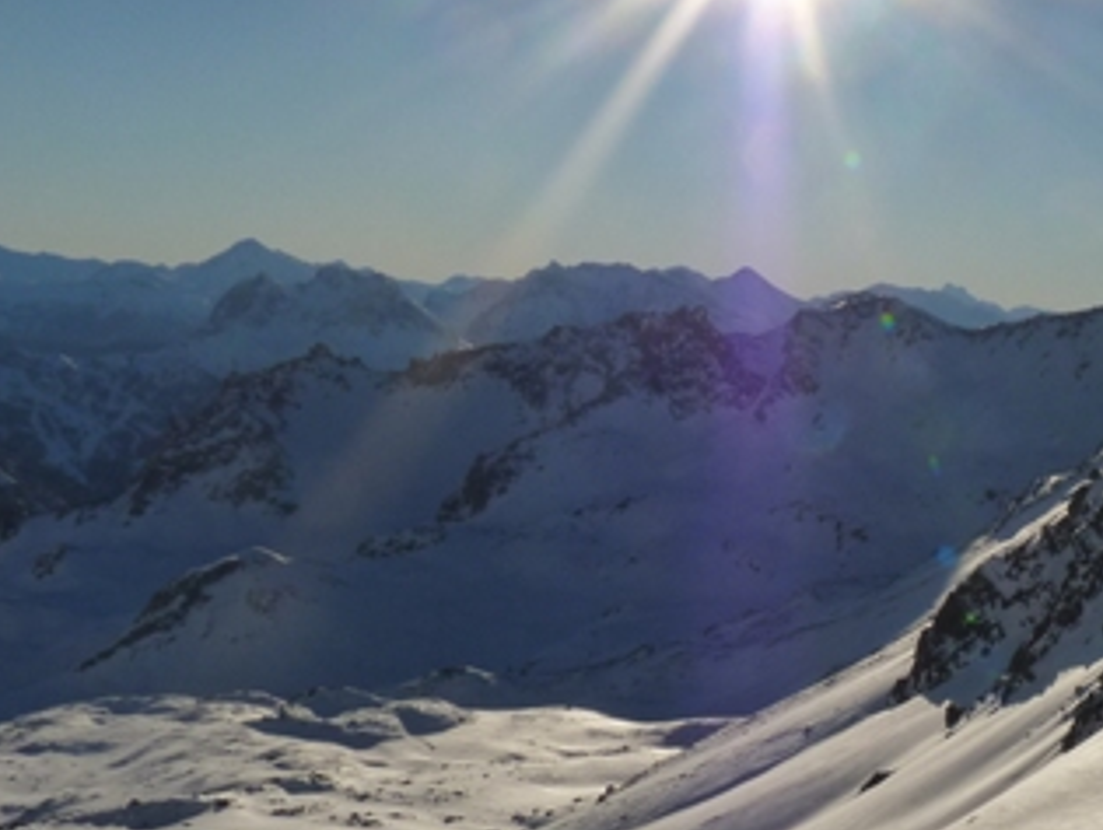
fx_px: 2201
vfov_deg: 20.7
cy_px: 812
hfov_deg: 26.9
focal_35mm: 69
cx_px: 1054
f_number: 6.3
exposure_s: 1/1300
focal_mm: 6
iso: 125
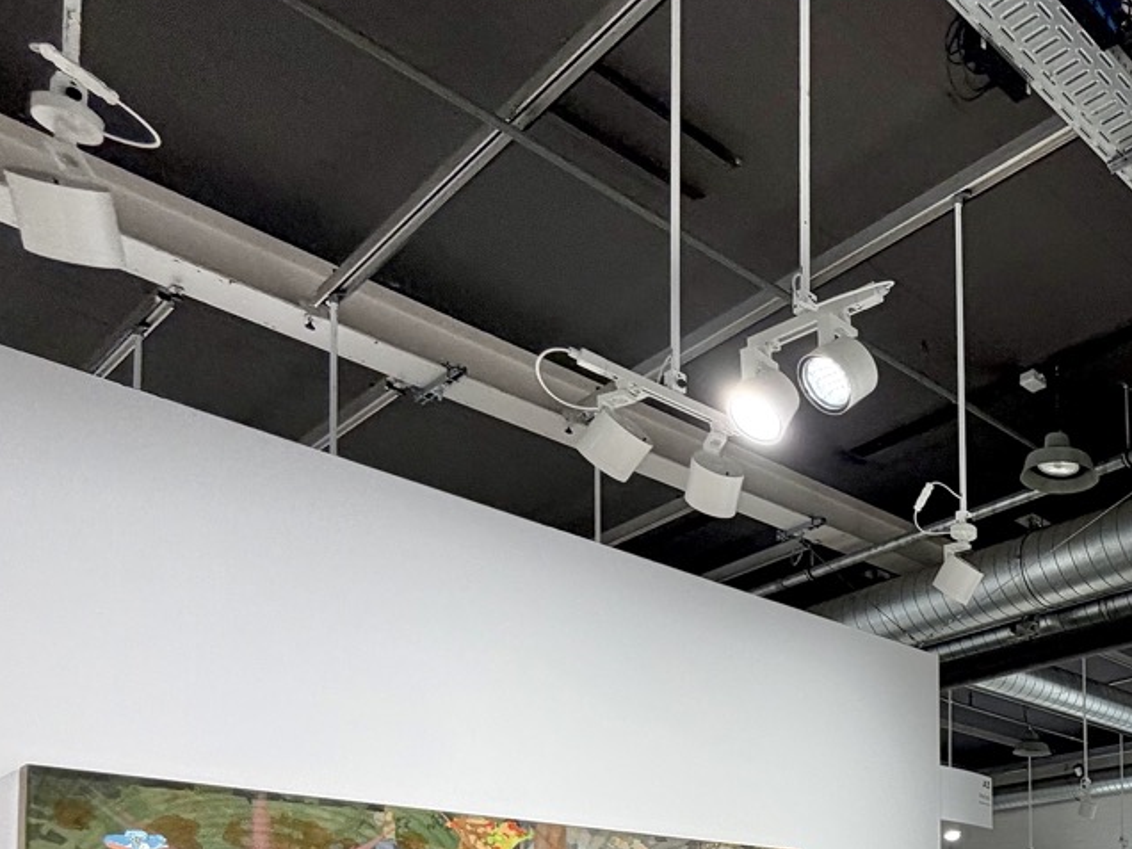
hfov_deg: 43.1
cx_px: 1246
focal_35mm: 33
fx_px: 1079
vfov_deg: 36.1
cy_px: 946
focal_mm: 2.22
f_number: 2.2
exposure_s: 1/121
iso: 100
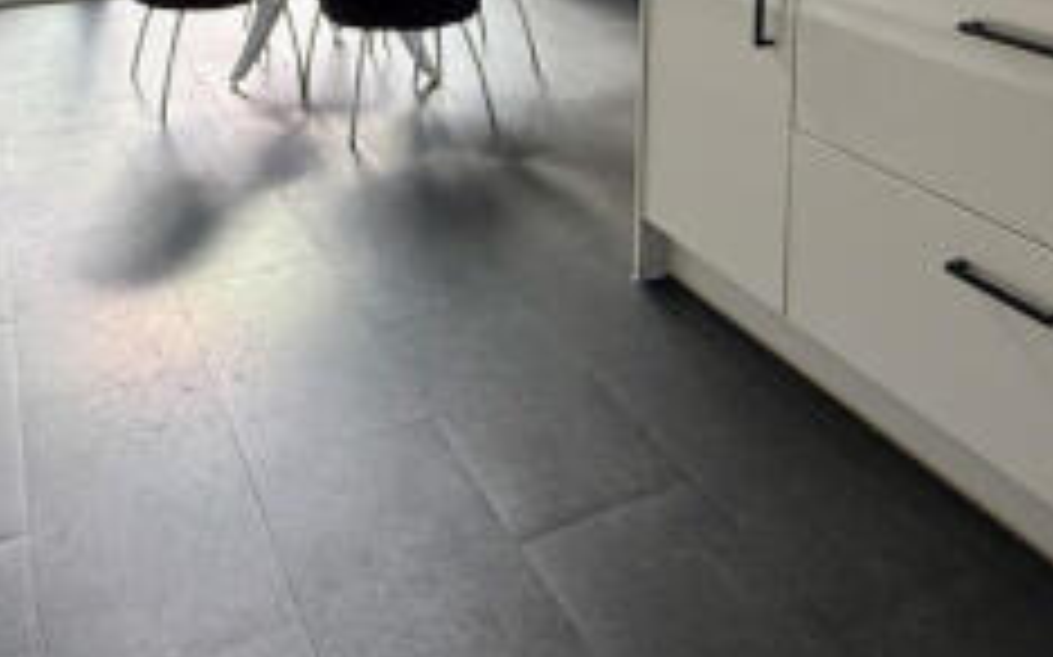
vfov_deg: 29.4
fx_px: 1061
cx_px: 502
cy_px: -142
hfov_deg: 52.8
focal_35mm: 37
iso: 64
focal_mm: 2.22
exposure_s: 1/217
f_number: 2.2
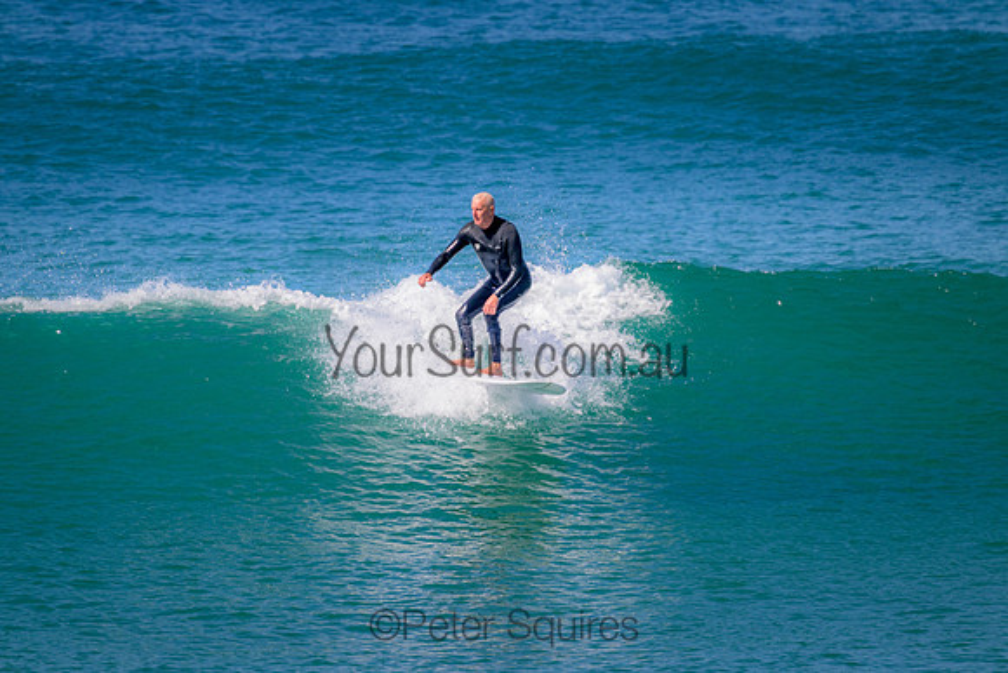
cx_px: 504
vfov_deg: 1.7
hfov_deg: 2.6
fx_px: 22404
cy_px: 336
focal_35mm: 800
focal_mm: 800
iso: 800
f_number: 11
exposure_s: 1/1000
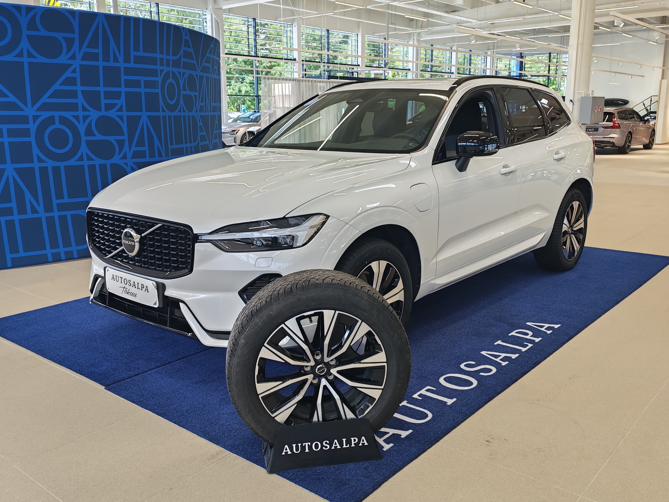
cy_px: 251
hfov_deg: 55.4
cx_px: 334
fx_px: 638
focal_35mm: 33
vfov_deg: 42.9
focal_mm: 6.12
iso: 160
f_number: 1.9
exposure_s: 1/100
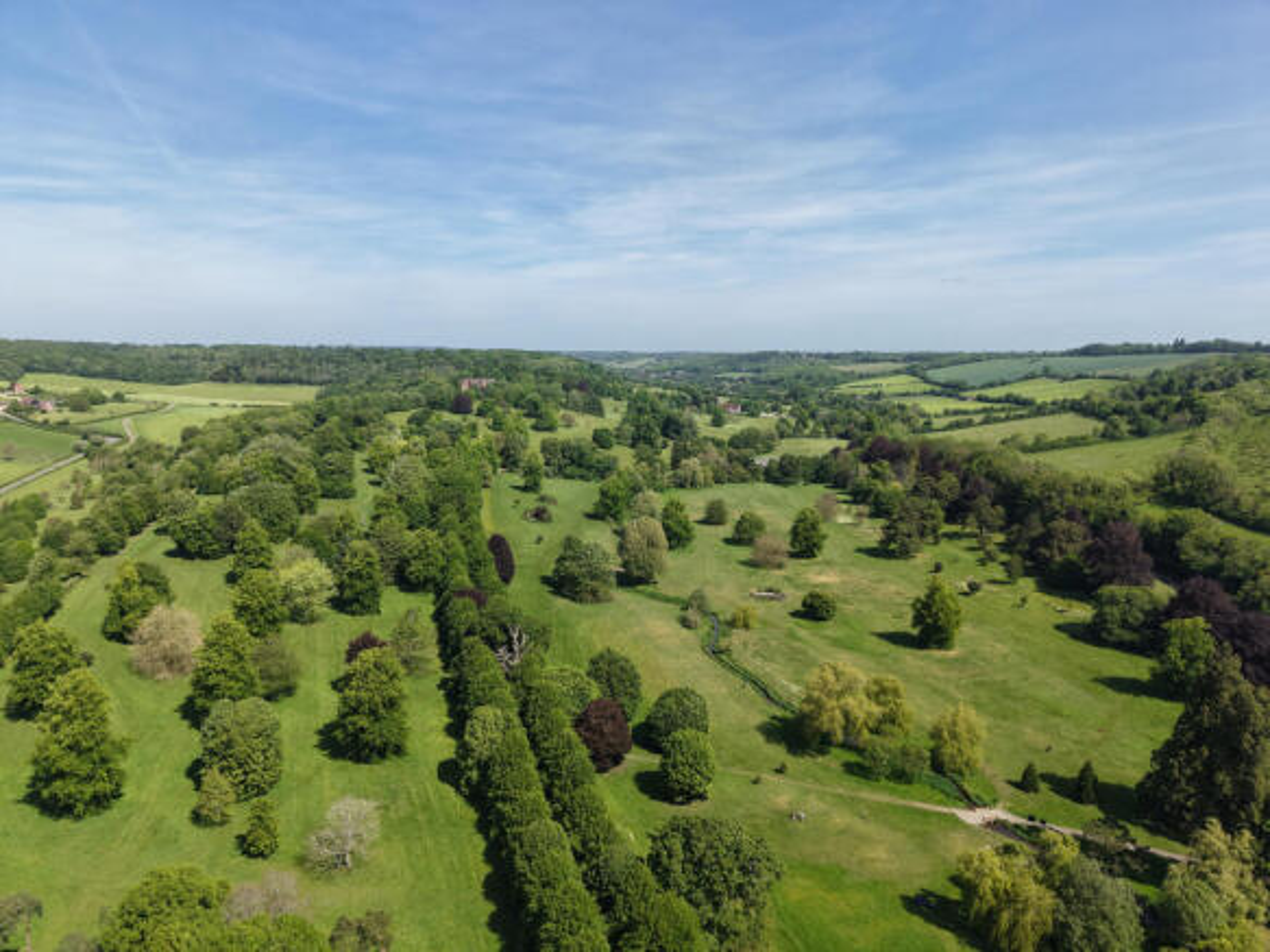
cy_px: 476
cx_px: 635
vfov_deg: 56.8
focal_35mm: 24
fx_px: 880
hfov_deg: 71.6
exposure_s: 1/3000
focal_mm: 8.67
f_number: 1.8
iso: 130
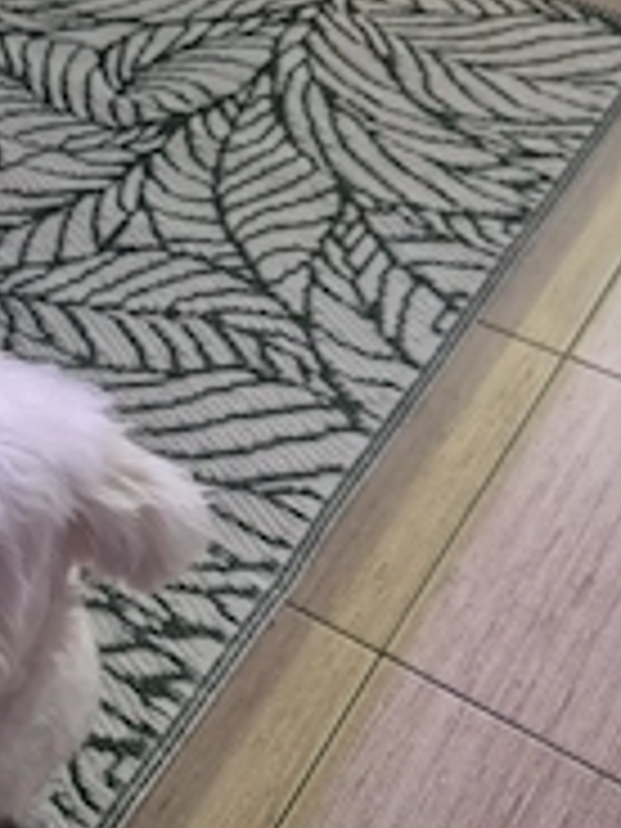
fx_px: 1196
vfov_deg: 38.2
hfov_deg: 27.3
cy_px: 418
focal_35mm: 50
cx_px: -14
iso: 640
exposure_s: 1/39
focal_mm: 5.4
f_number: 1.8
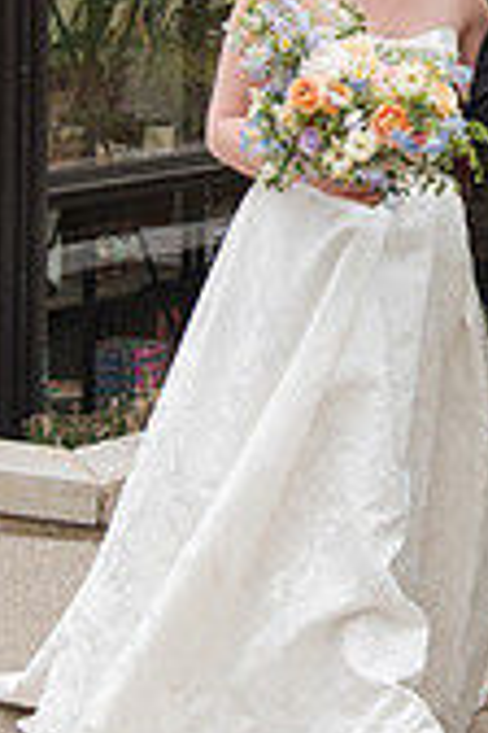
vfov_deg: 13.2
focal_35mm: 154
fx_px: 3131
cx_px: 546
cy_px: 56
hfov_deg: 8.8
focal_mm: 38
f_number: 4
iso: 100
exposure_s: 1/400
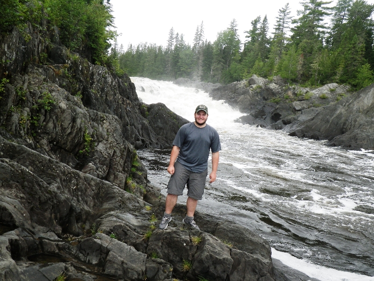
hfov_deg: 63.4
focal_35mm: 28
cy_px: 140
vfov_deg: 49.7
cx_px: 187
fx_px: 303
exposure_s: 1/250
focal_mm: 5
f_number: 4.2
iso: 80
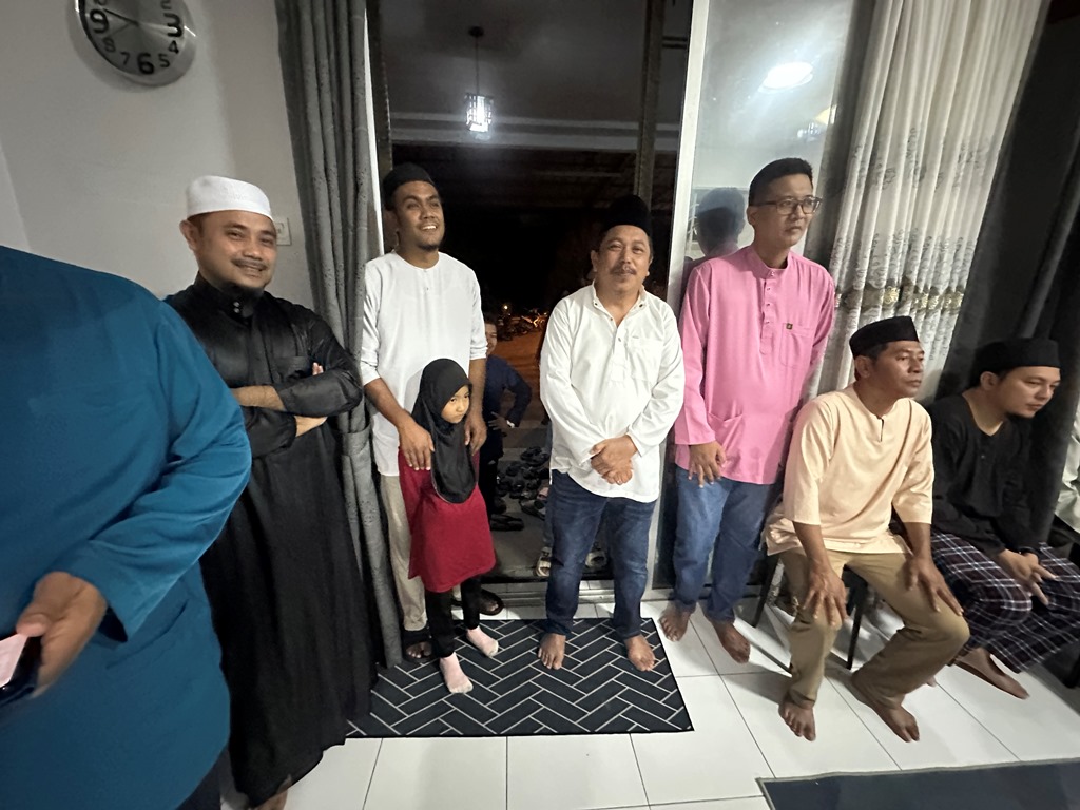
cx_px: 540
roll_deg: -0.3
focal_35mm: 14
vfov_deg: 85.7
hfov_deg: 102.1
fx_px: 437
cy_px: 405
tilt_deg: -13.9
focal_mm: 2.22
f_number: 2.2
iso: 1250
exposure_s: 1/33
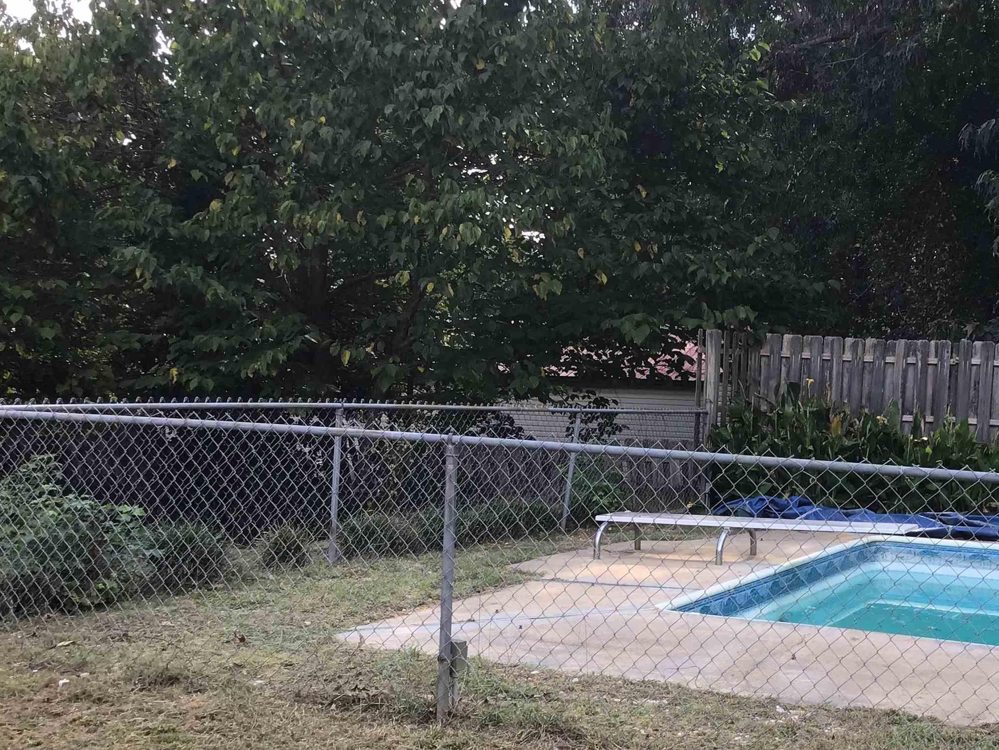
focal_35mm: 47
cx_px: 745
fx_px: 1357
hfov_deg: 39.4
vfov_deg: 30.7
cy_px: 486
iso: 25
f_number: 2.4
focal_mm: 3.3
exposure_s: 1/233
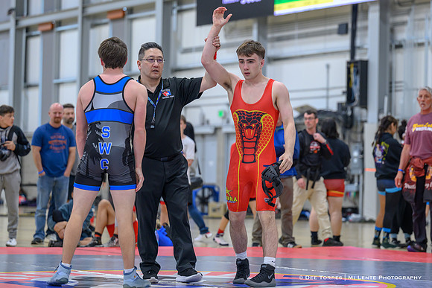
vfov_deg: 10.8
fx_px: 1518
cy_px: 131
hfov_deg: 16.2
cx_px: 256
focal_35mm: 126
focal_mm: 93
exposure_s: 1/640
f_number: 2.8
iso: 1400
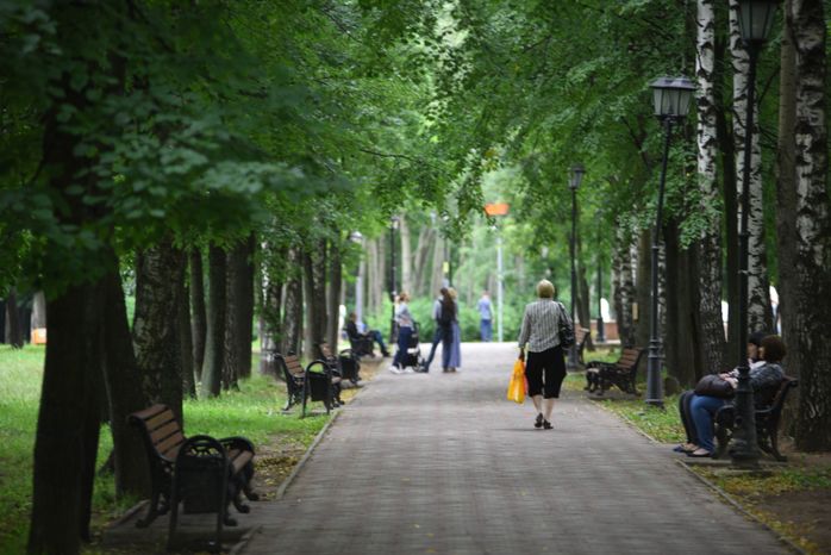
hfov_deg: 13.2
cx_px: 416
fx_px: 3579
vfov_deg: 8.9
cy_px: 278
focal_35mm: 155
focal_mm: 155
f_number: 2.8
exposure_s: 1/80
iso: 200
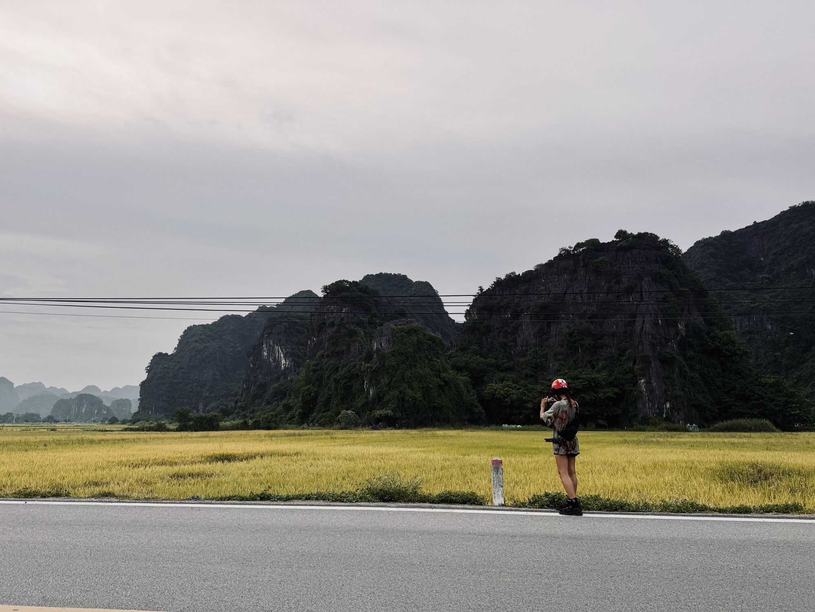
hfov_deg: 71.6
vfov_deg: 56.8
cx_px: 408
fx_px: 565
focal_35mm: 24
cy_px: 306
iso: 80
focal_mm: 6.76
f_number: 1.78
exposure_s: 1/121
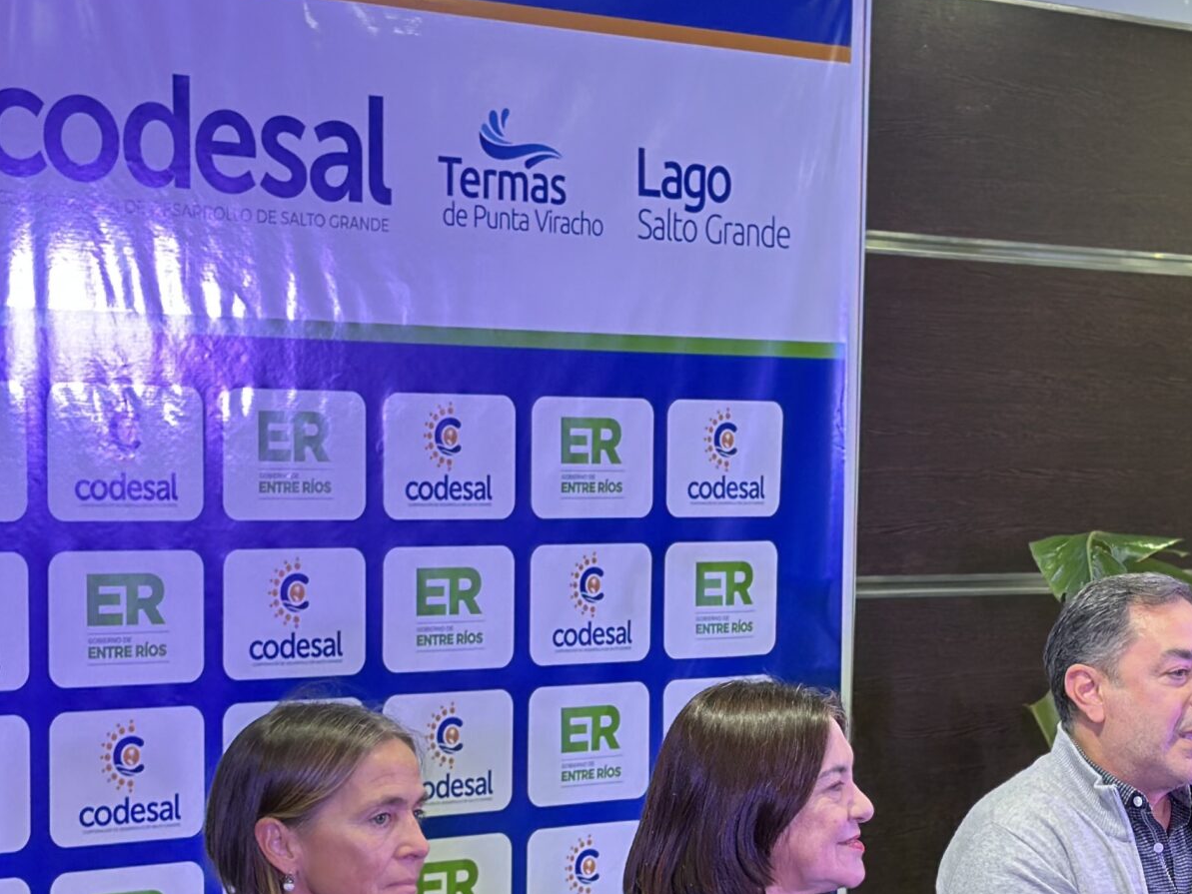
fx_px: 3547
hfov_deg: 19.0
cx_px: 798
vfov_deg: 14.2
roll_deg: -2.1
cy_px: 803
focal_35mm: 103
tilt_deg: -6.6
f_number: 1.78
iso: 100
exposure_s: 1/50
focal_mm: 6.86
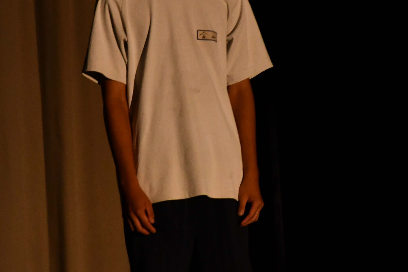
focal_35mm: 654
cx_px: 180
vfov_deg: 2.1
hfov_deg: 3.2
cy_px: 48
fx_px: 7412
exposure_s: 1/160
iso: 2000
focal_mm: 200
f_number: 6.3
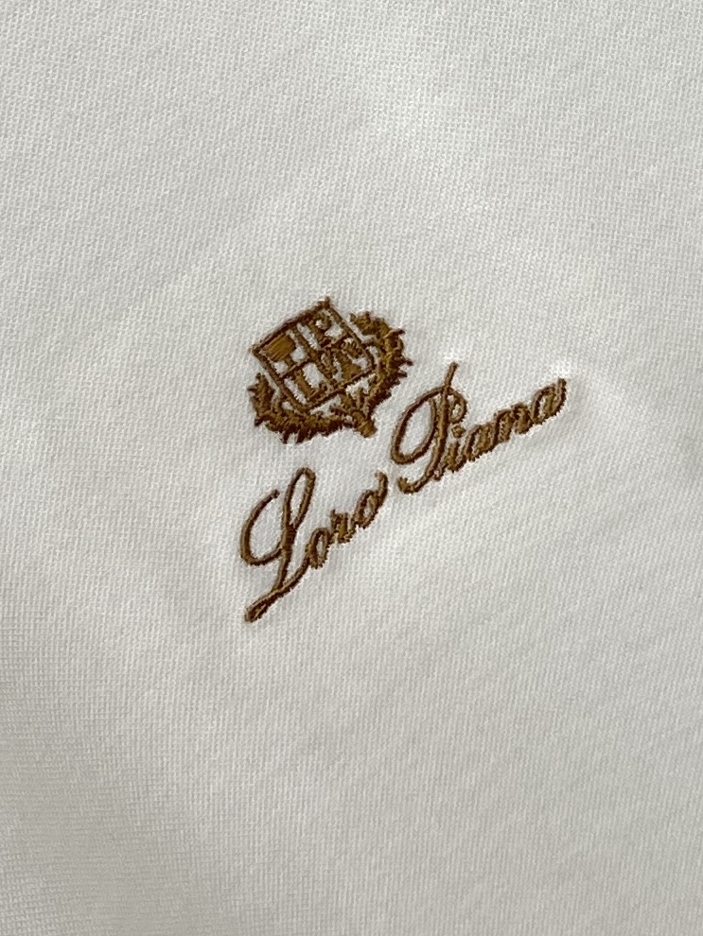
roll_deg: +36.6
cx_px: 352
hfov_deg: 53.1
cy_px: 468
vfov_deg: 67.3
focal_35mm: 26
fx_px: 704
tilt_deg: -11.9
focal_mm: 4.25
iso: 50
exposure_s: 1/121
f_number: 1.8
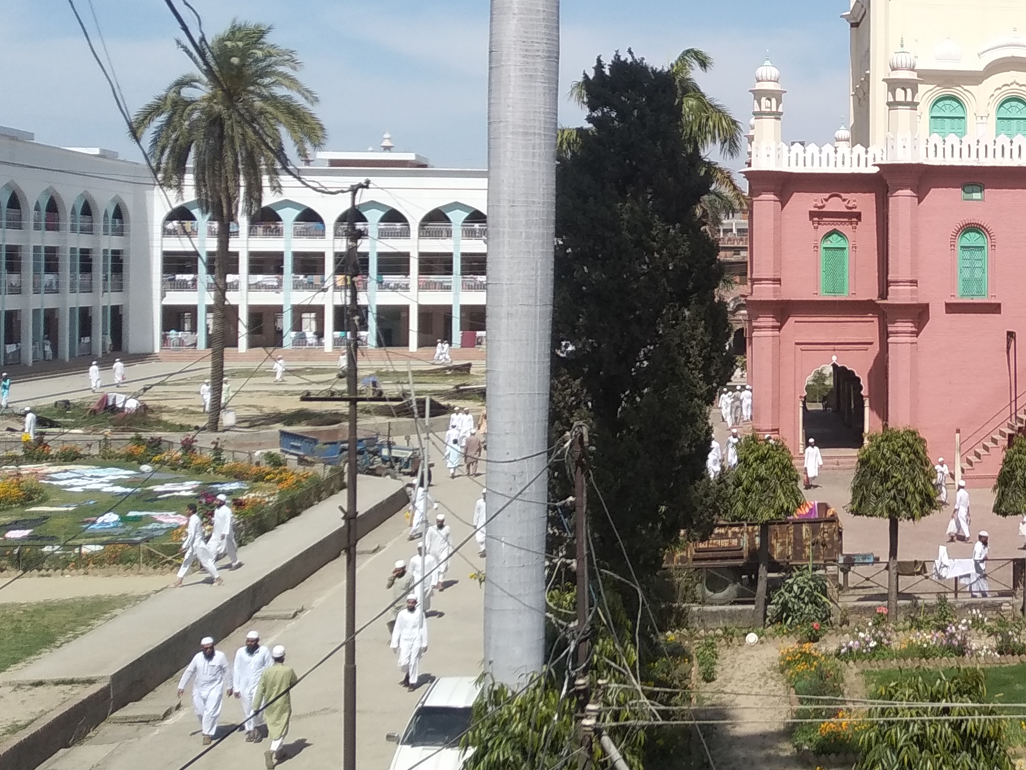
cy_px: 254
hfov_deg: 31.8
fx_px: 1660
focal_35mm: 56
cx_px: 1017
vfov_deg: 26.0
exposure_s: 1/1675
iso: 100
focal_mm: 3.82
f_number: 2.2
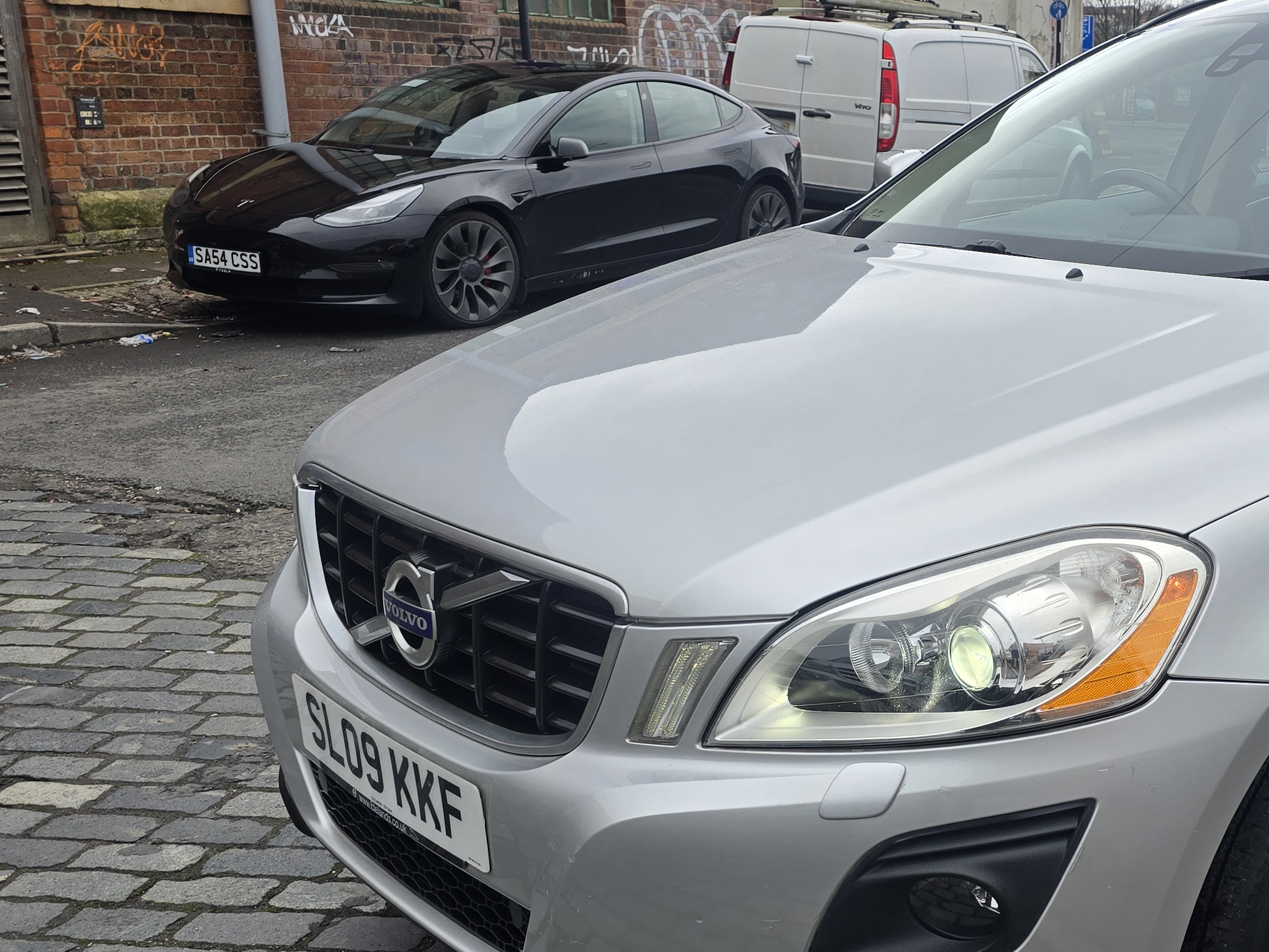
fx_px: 1540
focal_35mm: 42
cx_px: 1067
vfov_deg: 34.3
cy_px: 528
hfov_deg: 42.2
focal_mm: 6.3
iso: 12
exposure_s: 1/399
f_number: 1.7
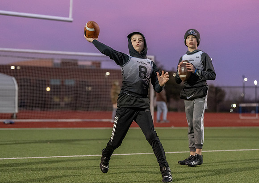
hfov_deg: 19.6
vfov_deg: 13.9
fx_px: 750
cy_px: 86
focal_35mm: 102
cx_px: 123
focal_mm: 86
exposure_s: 1/1000
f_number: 2.8
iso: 4000
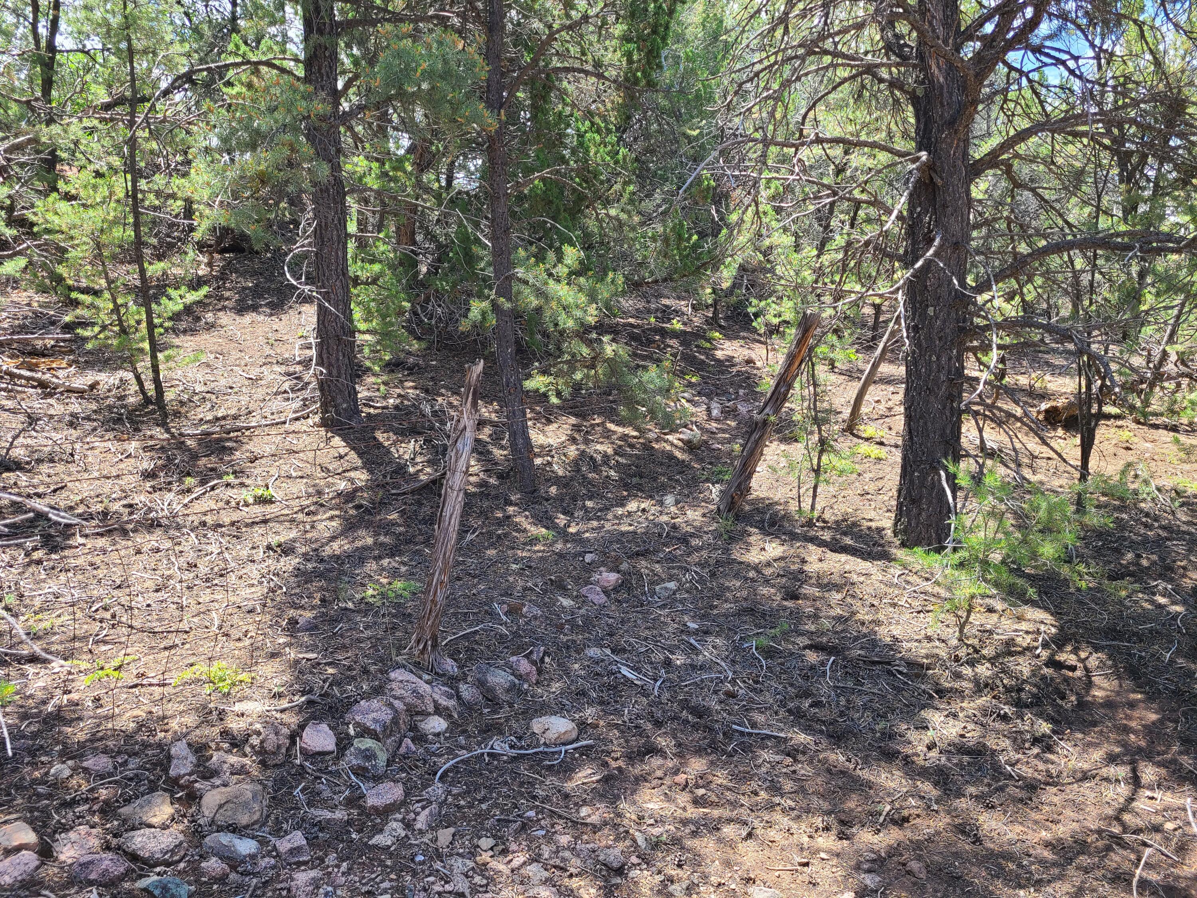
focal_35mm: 26
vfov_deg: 53.1
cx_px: 598
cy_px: 449
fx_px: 899
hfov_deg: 67.3
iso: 40
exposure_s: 1/317
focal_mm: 5.4
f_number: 1.8
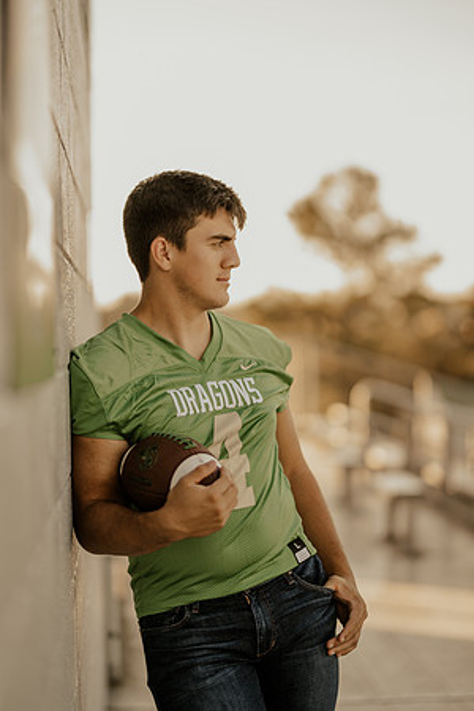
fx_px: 1679
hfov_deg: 16.1
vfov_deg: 23.9
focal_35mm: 85
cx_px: 237
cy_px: 356
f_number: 1.4
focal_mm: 85
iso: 64
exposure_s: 1/400
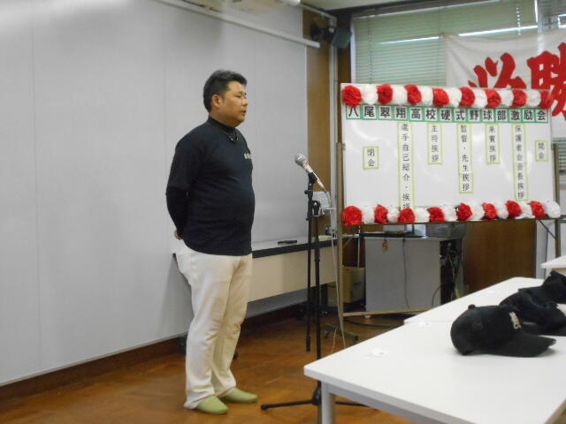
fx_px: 818
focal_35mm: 50
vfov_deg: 29.1
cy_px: 212
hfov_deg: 38.2
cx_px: 283
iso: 800
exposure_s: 1/80
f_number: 4.5
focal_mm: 8.8
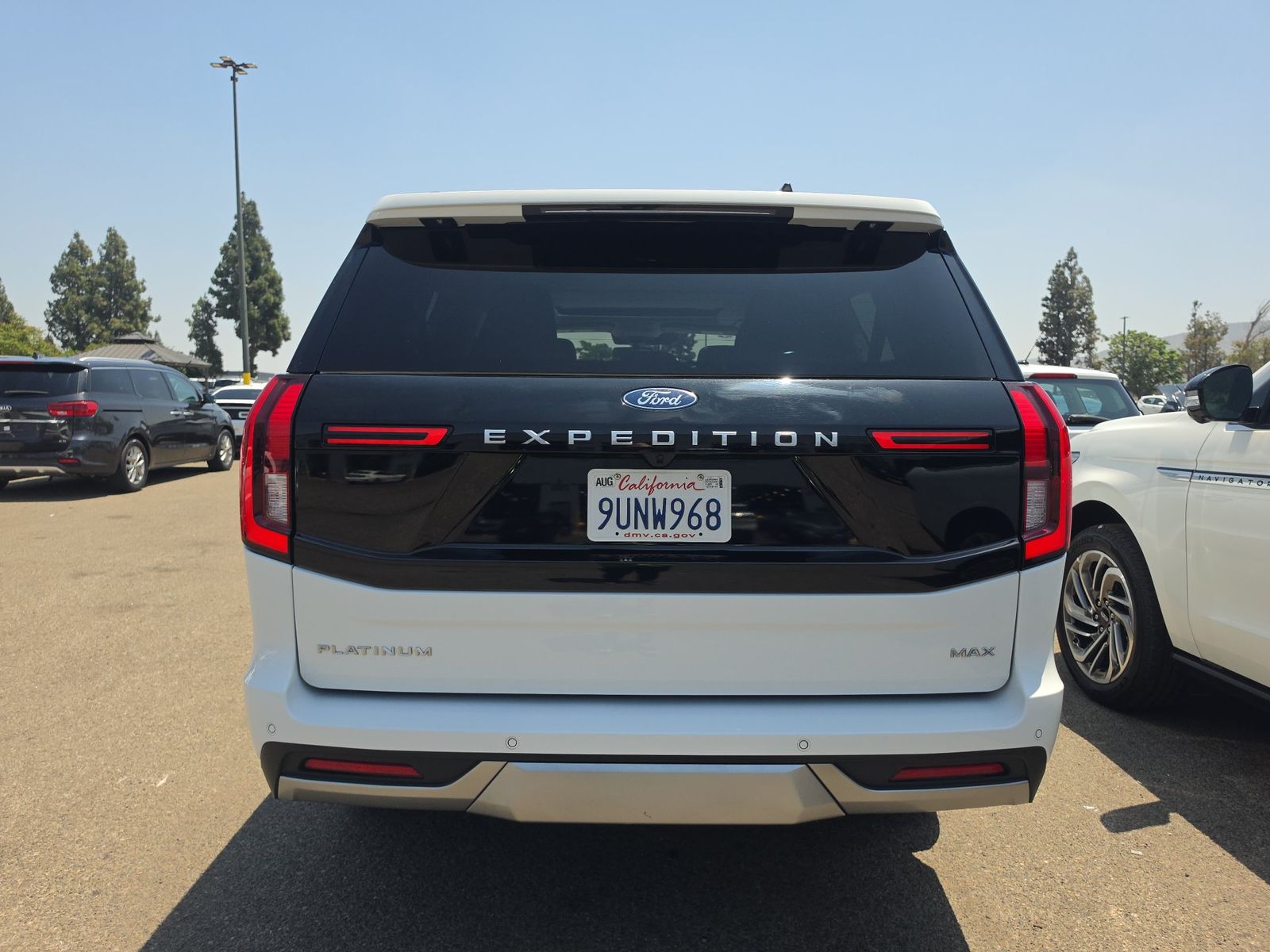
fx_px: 844
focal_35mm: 23
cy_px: 476
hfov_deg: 73.9
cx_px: 635
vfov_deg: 58.9
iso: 64
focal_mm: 6.5
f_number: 1.4
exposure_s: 1/4649
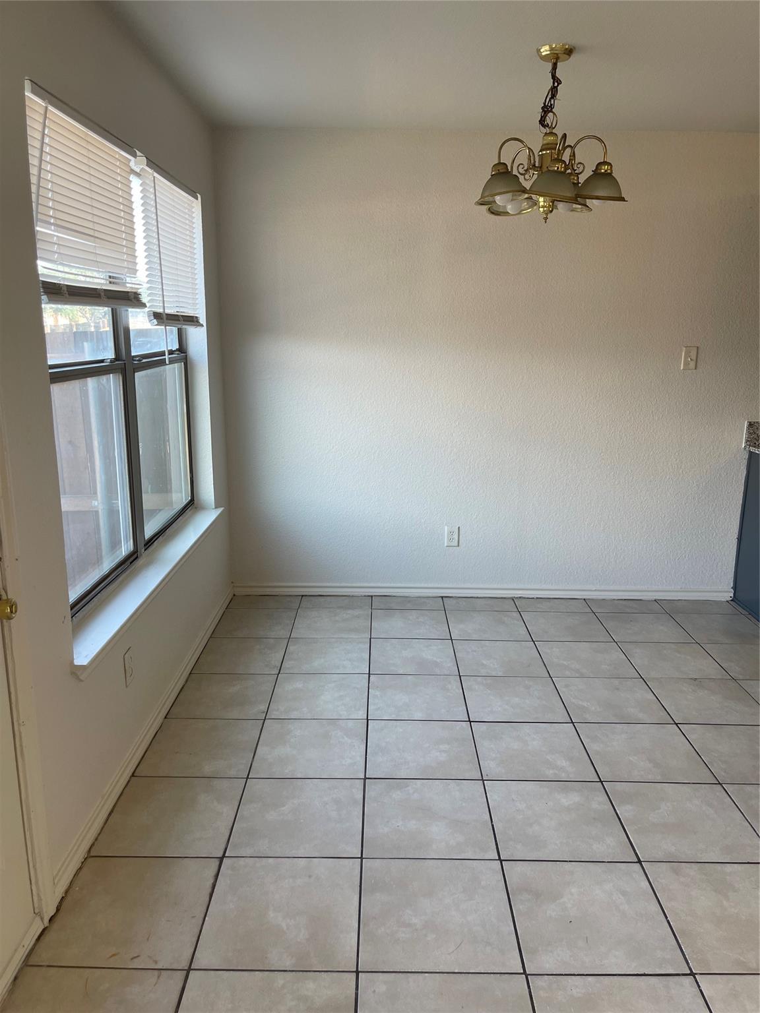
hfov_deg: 54.9
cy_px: 506
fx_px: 732
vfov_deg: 69.4
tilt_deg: -11.5
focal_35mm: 25
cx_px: 380
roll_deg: +0.3
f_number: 1.6
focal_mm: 5.1
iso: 64
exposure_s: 1/120
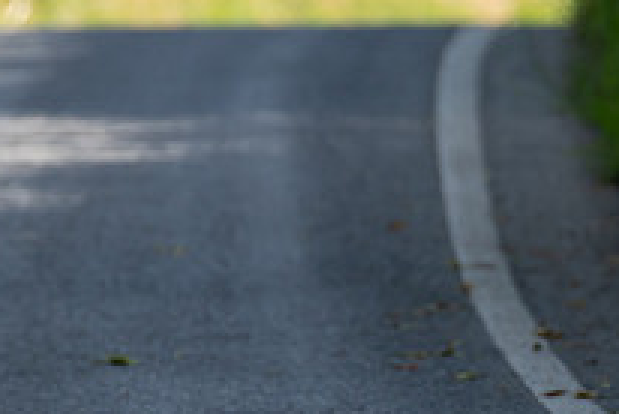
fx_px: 20714
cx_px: -161
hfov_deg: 1.7
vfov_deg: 1.1
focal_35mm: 1203
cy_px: 39
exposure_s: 1/1000
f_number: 3.5
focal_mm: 200
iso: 200
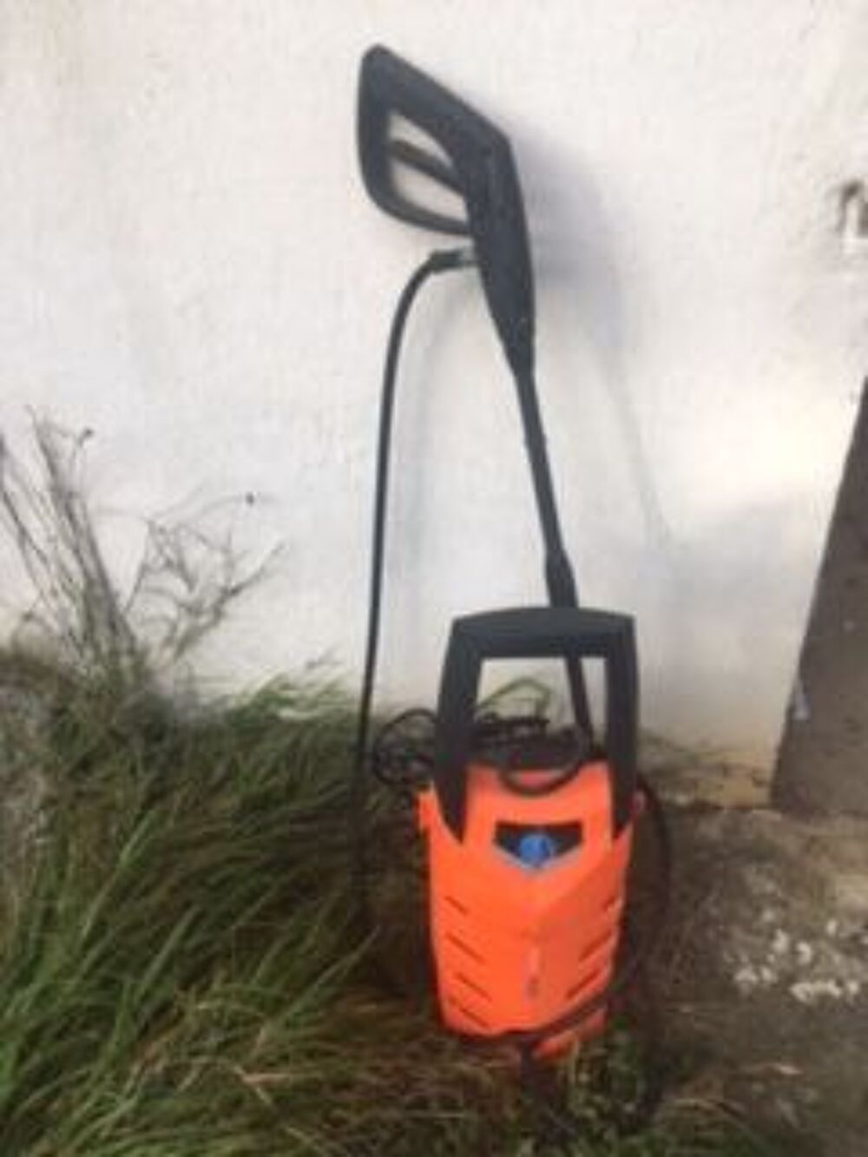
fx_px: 969
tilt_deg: -39.5
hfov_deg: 48.2
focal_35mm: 29
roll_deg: +2.9
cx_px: 434
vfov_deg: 61.7
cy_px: 578
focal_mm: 4.15
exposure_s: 1/381
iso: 25
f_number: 2.2
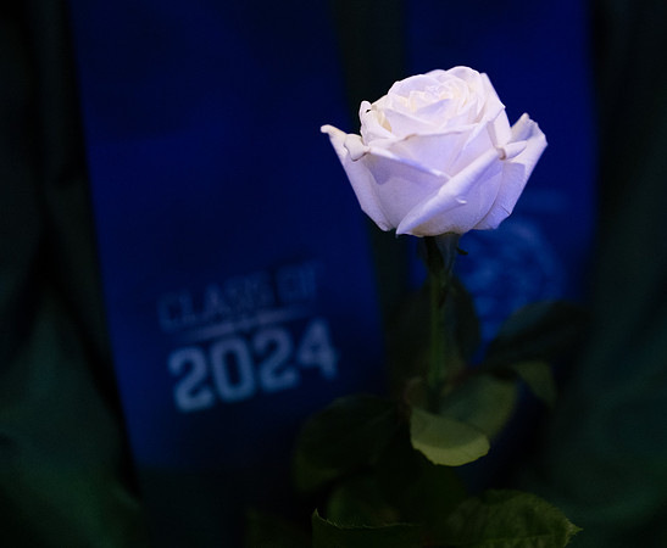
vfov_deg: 19.1
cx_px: 414
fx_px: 1627
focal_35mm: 82
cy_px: 285
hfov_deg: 23.1
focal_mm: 50
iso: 1000
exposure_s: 1/320
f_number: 1.2
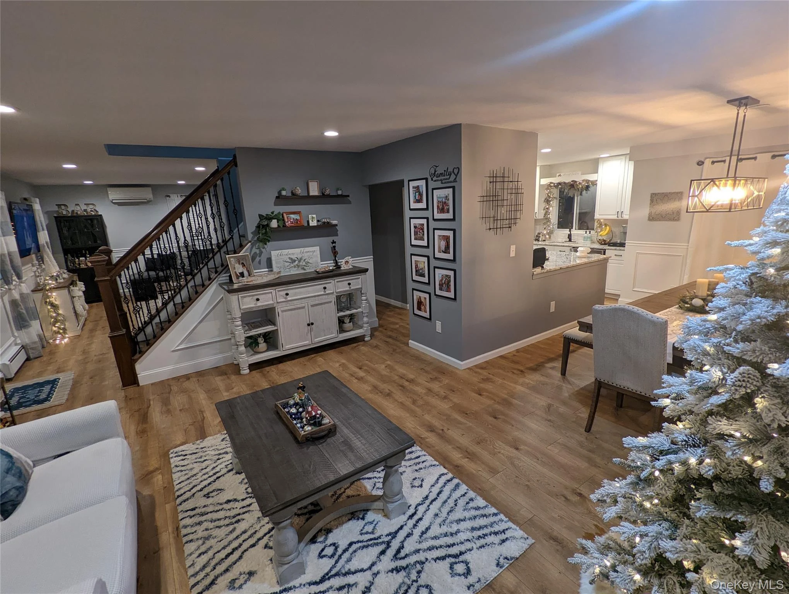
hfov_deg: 94.4
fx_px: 365
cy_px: 297
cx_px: 394
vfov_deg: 78.2
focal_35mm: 16
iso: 114
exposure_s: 1/24
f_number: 2.2
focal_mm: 2.35
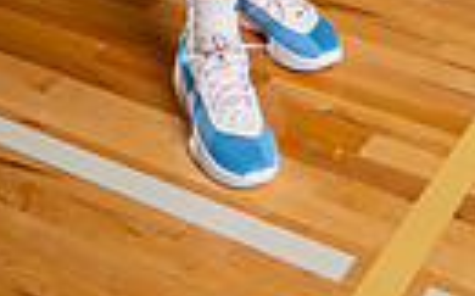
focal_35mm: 103
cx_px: 238
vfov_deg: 10.5
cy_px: -457
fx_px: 1332
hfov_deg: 20.2
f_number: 7.1
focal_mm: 29.1
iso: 640
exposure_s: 1/200
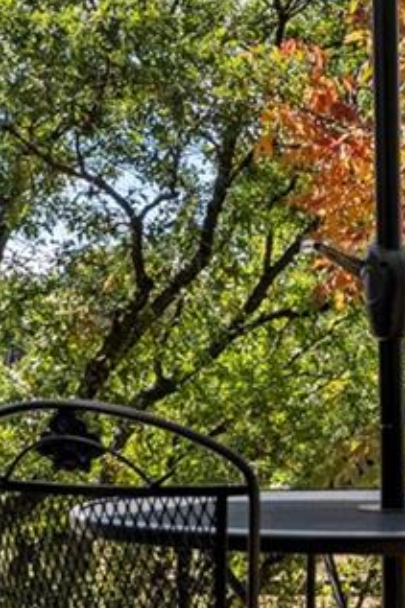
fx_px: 1875
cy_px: 337
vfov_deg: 18.4
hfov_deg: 12.2
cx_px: 382
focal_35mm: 111
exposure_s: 1/730
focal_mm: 8.38
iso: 110
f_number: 2.8
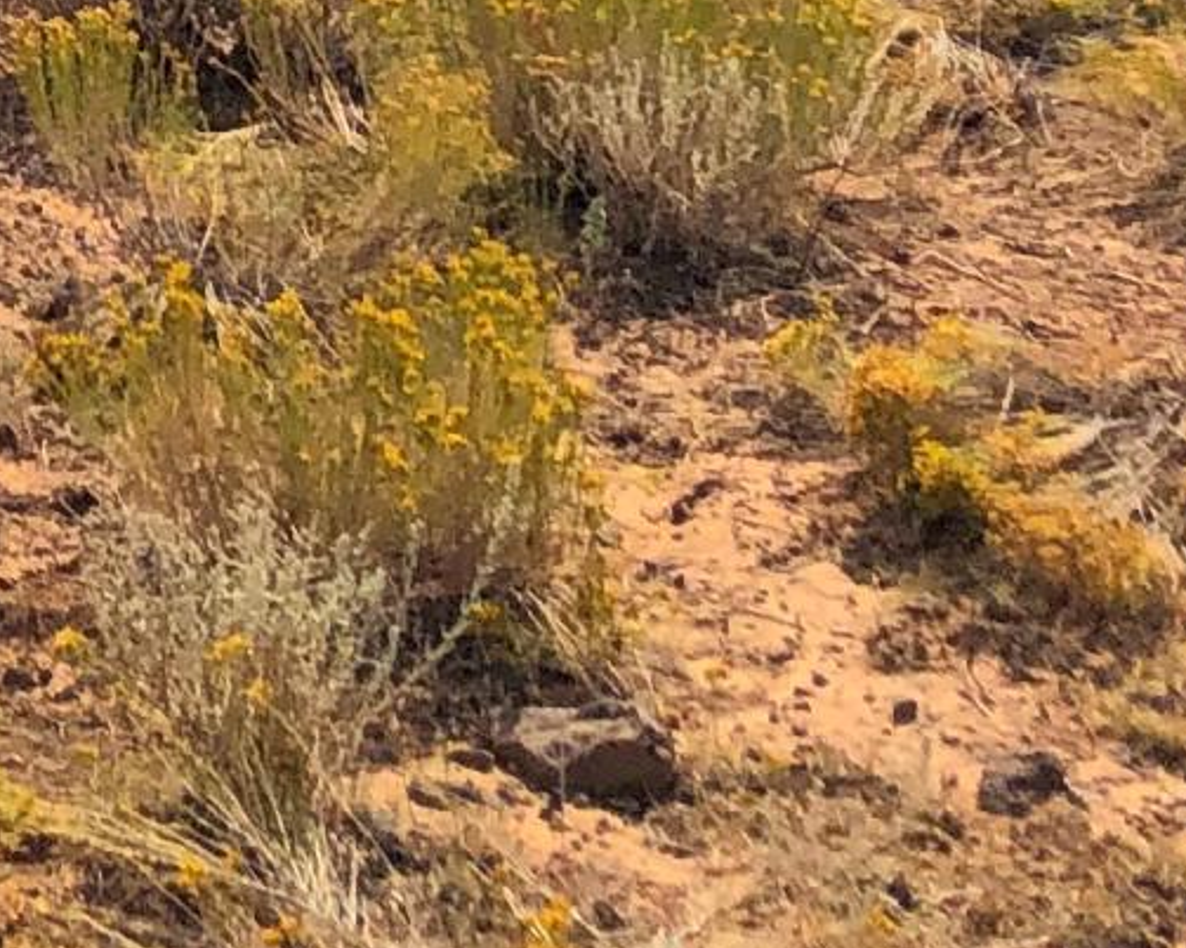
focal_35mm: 163
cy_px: -1479
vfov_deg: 8.5
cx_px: -863
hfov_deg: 11.1
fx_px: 5719
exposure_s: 1/4808
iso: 25
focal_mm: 3.99
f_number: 1.8
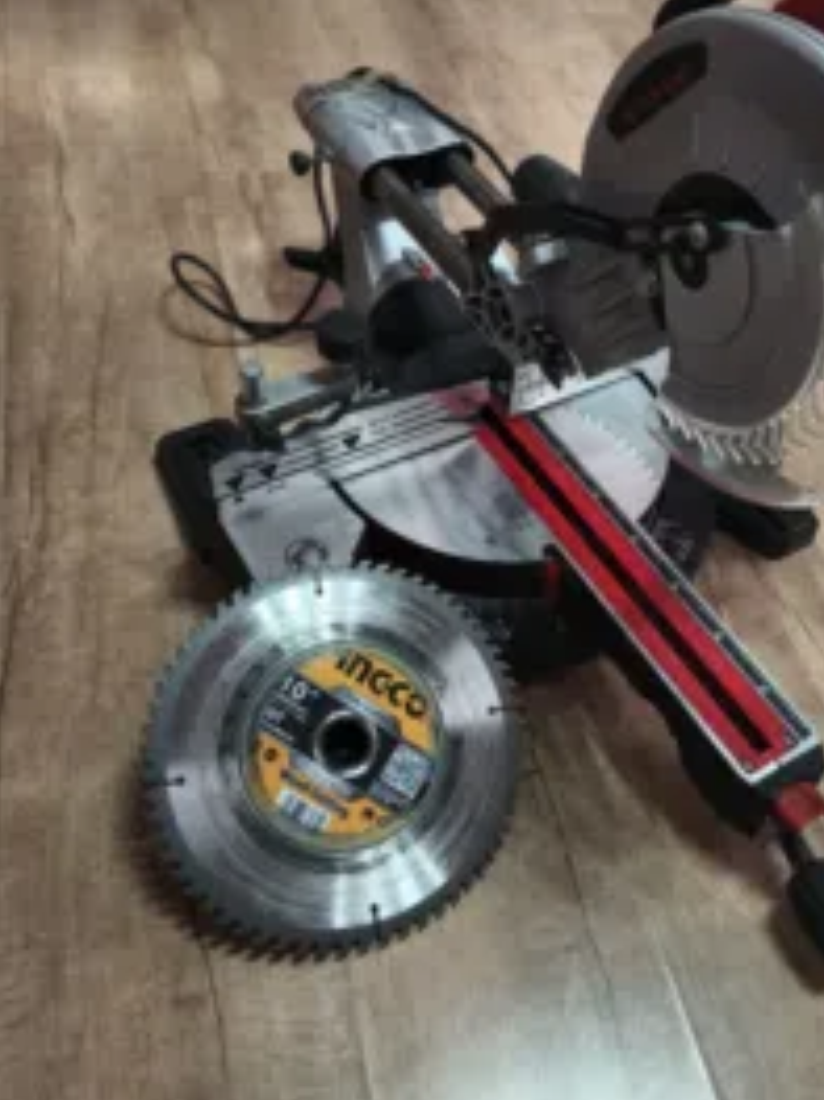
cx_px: 573
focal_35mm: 35
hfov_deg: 40.0
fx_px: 1112
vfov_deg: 52.3
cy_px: 448
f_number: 1.7
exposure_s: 1/100
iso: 250
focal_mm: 5.35
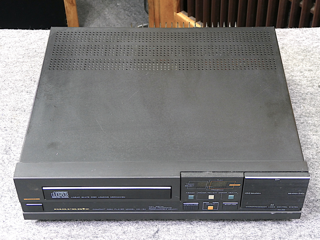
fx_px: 564
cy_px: 120
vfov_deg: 24.0
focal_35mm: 61
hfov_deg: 31.7
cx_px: 160
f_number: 4.3
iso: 200
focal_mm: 10.9
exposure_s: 1/2.5
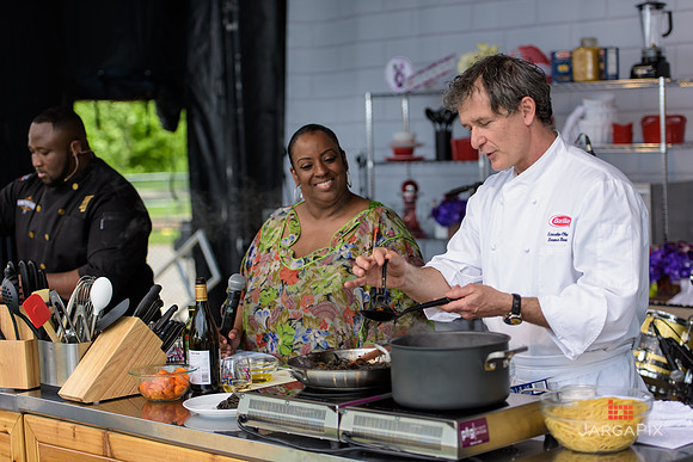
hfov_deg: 26.0
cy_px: 231
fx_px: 1502
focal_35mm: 78
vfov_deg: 17.5
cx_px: 346
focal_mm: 78
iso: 250
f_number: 3.2
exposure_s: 1/1250
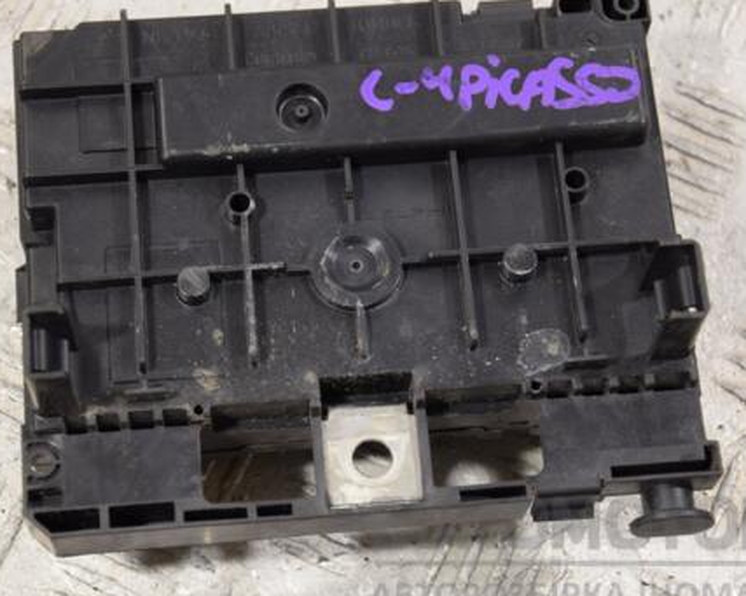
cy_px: 290
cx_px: 337
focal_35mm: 99
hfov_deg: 19.4
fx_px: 2184
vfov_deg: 15.5
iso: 400
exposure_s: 1/80
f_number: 5
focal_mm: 50
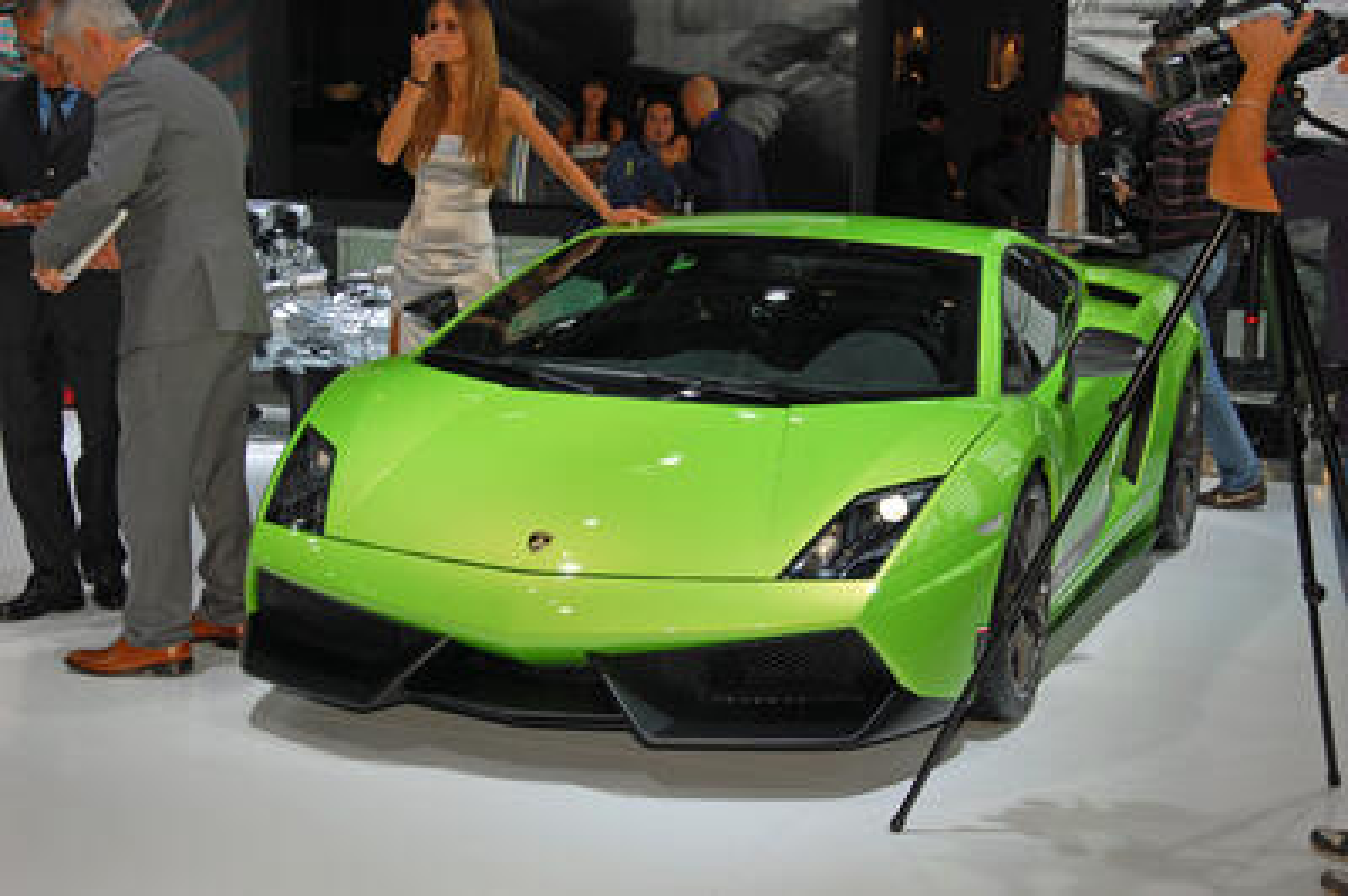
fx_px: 2357
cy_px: 448
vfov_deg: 21.5
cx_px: 674
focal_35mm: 63
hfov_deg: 31.9
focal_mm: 42
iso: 200
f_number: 7.1
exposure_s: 1/200
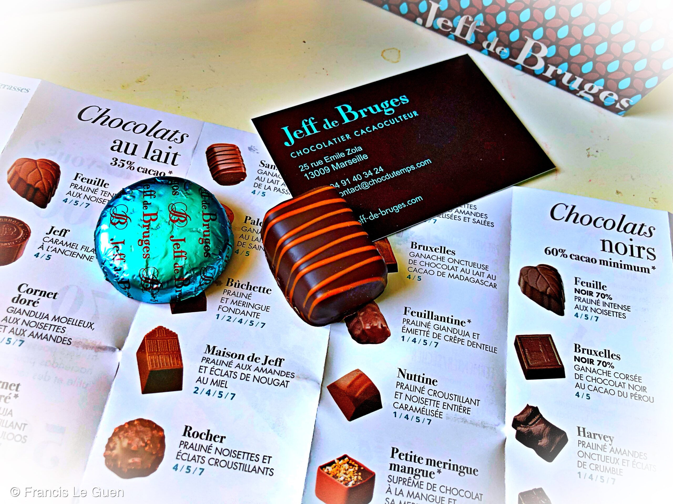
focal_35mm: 28
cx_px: 336
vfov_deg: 49.7
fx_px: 544
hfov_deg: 63.4
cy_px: 252
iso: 25
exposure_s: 1/33
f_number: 1.8
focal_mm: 3.99
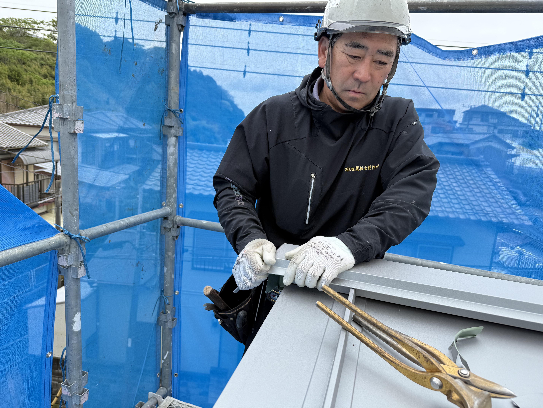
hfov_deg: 71.6
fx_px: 376
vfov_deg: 56.8
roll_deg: -4.9
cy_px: 204
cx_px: 272
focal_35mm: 24
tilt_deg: -10.0
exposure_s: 1/1727
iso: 80
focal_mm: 6.76
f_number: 1.78
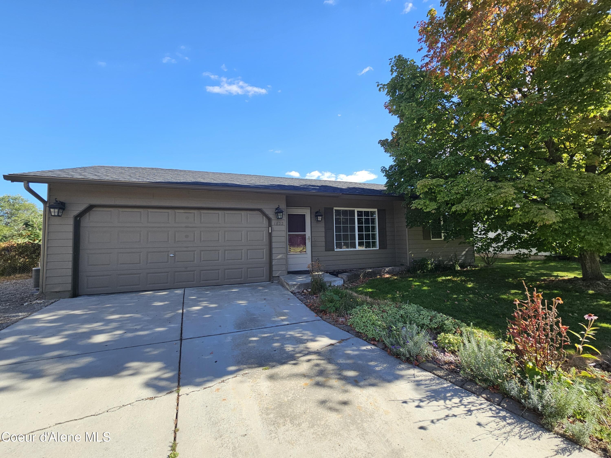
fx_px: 229
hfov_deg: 106.2
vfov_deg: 89.9
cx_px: 306
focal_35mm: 13
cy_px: 229
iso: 50
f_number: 2.2
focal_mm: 2.2
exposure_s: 1/850
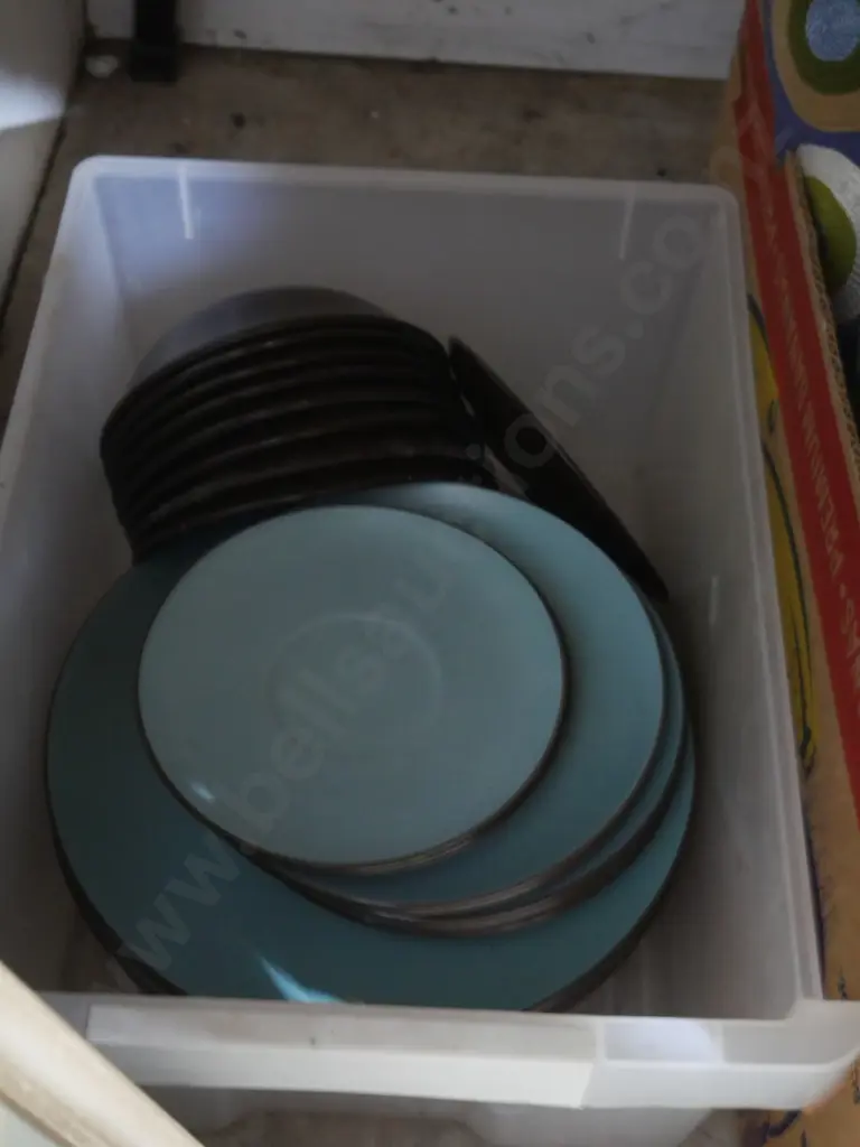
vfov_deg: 39.7
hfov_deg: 30.3
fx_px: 1590
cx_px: 430
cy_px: 574
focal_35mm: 48
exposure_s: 1/8
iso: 3200
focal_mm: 24
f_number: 5.2
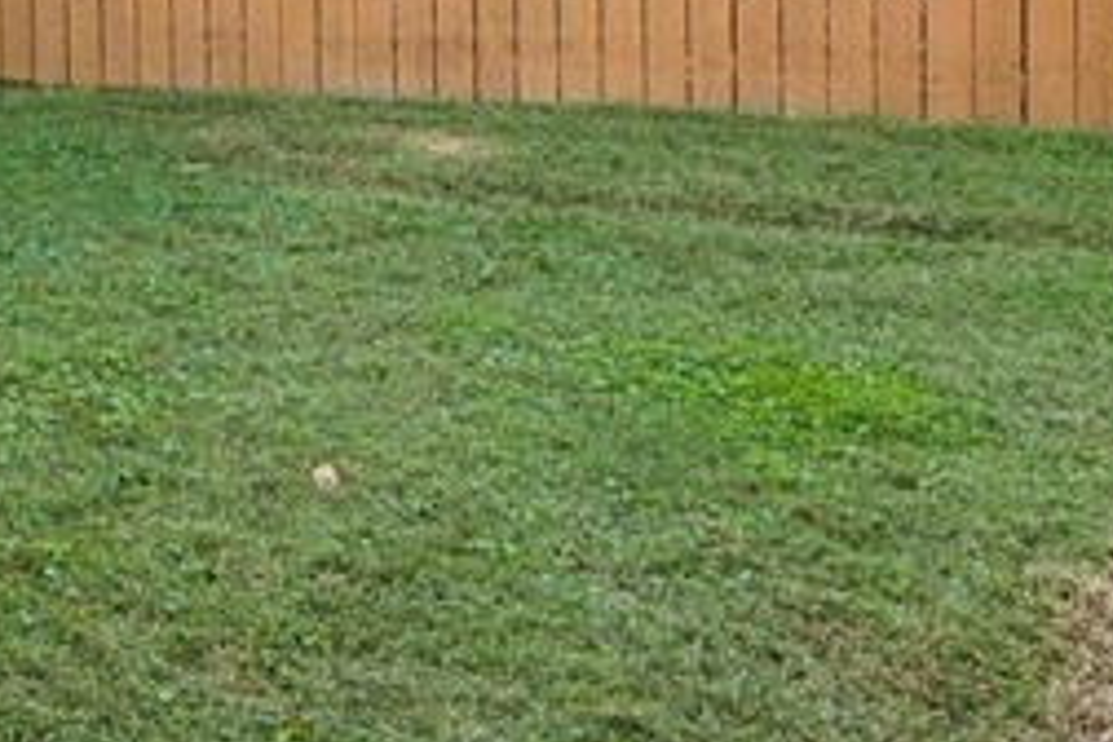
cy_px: -197
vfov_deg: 22.0
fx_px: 1731
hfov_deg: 29.3
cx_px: -309
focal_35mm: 56
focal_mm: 13
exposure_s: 1/100
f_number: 8
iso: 500
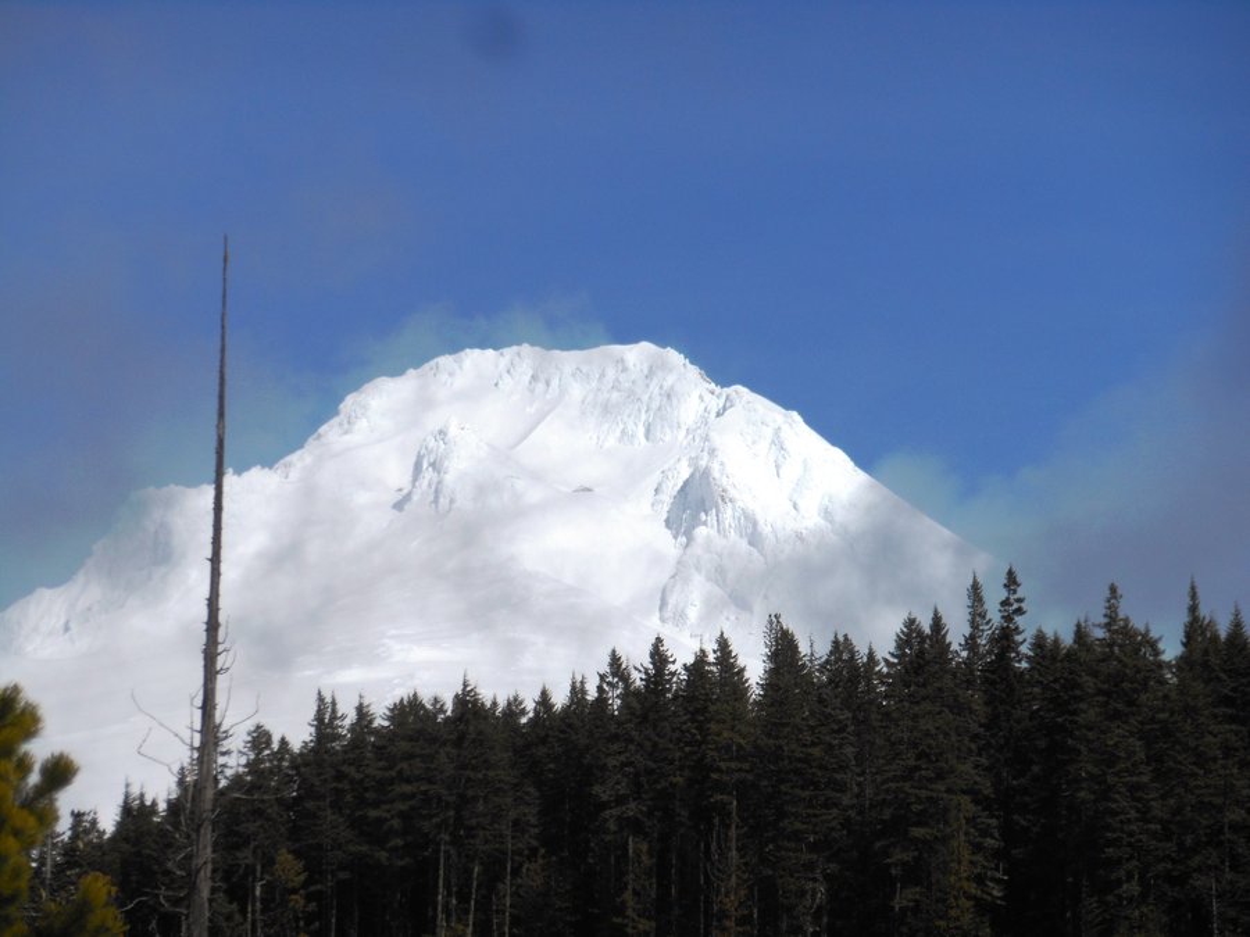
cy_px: 468
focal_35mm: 219
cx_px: 625
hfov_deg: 9.0
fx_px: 7908
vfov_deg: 6.8
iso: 80
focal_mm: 39.1
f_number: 5.8
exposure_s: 1/1500
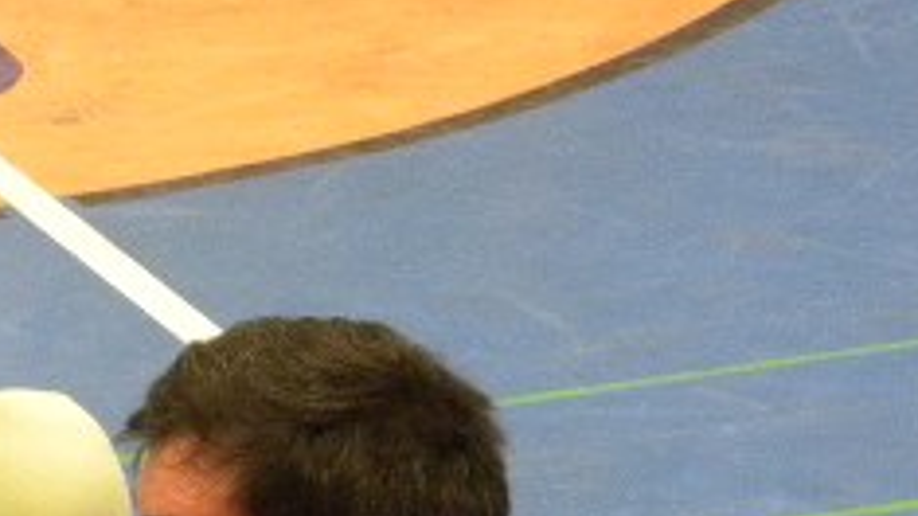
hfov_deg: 4.5
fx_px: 11704
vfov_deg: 2.5
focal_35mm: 481
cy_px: 594
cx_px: 16
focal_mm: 28.8
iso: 400
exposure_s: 1/19.4
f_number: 4.5
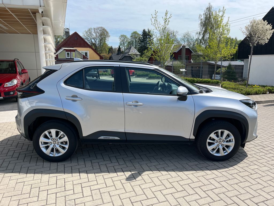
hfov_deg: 67.3
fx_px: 206
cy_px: 103
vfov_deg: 53.1
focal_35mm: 26
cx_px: 137
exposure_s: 1/2632
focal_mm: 5.1
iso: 50
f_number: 1.6
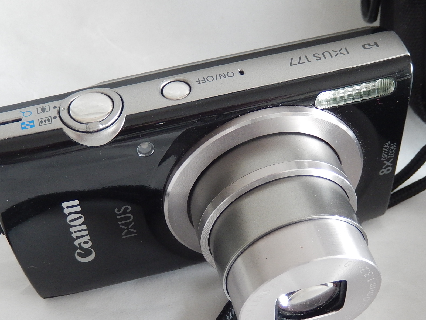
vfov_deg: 24.6
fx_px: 726
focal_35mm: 59
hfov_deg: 32.7
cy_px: 225
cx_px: 224
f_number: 4.2
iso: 400
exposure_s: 1/13
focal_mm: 7.3
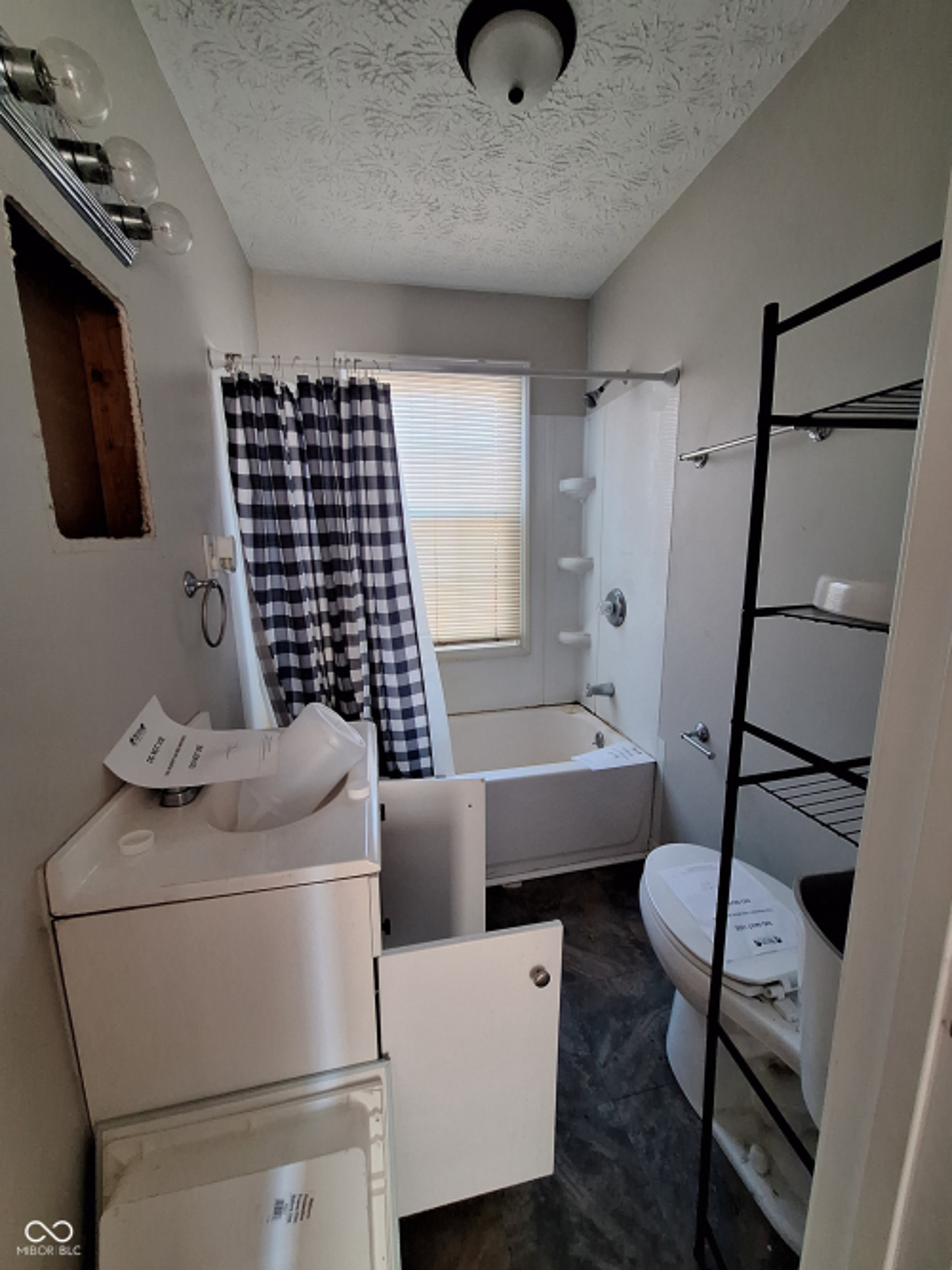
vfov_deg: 106.2
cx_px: 476
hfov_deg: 89.9
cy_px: 635
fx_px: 477
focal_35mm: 13
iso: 200
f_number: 2.2
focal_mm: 1.74
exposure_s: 1/25
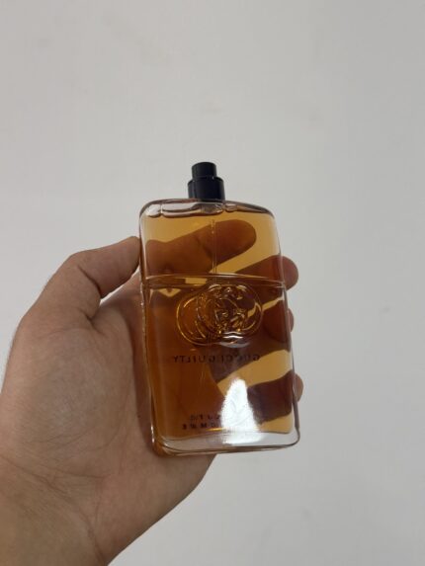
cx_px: 212
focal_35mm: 48
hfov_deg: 30.3
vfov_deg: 39.6
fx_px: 785
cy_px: 283
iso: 80
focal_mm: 6.76
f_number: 1.78
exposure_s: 1/50
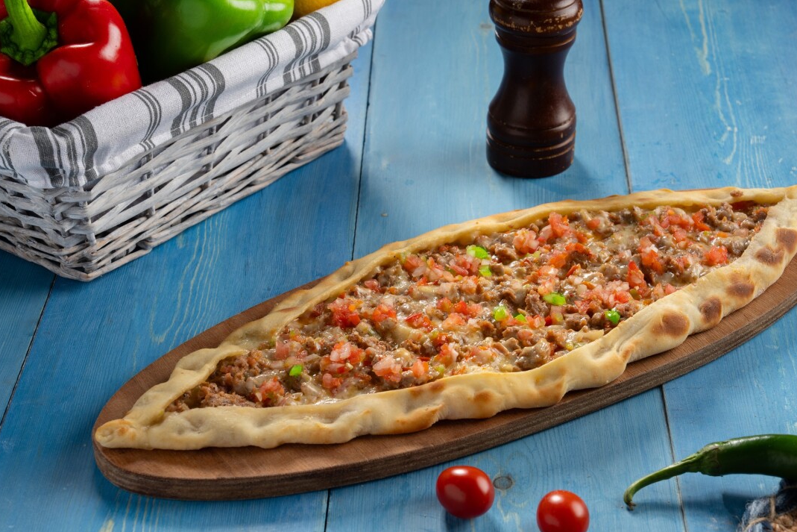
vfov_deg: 17.3
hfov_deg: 25.7
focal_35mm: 79
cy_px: 294
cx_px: 444
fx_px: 1749
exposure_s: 1/100
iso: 250
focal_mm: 66
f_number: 13
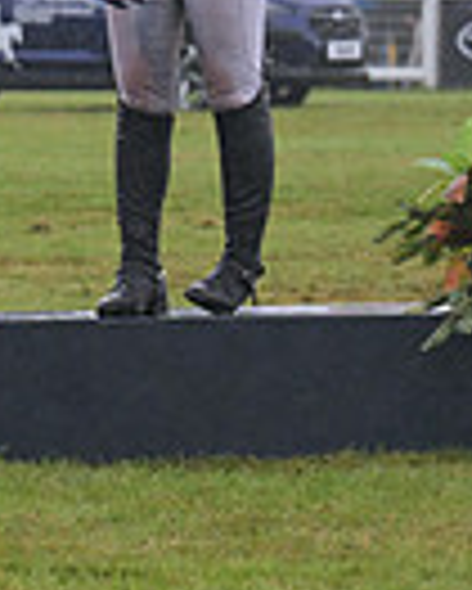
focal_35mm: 477
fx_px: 8320
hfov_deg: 3.2
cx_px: -706
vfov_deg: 4.0
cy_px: -200
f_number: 5
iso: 1100
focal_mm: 115
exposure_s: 1/1000
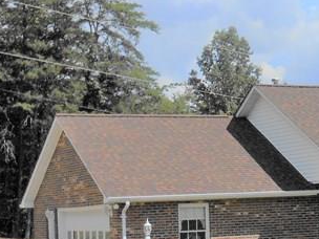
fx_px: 1272
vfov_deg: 10.7
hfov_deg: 13.6
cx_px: 459
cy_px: 162
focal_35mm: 138
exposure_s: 1/1600
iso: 80
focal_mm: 7.2
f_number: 3.9
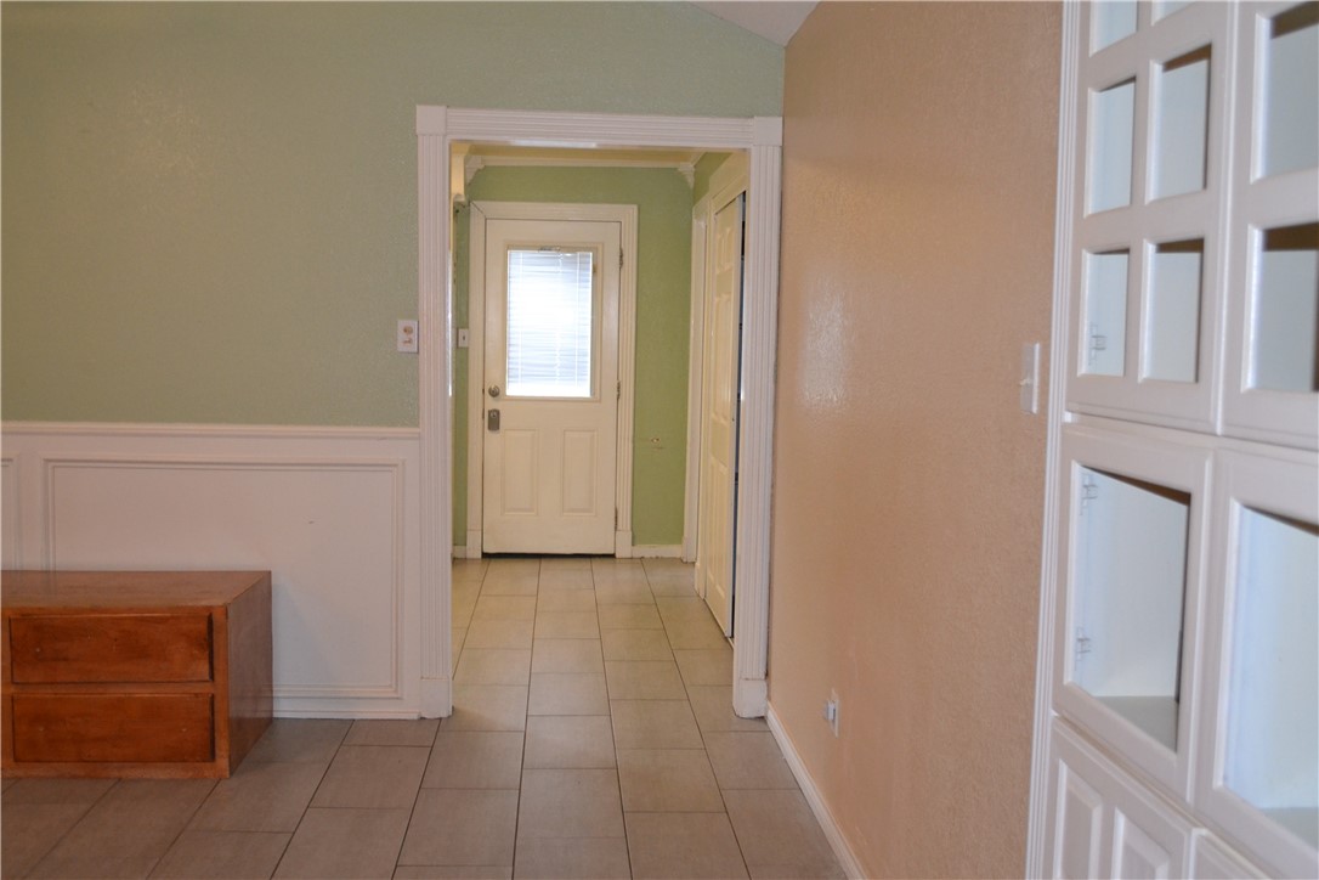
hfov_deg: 53.1
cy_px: 440
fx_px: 1319
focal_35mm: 36
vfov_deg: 36.9
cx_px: 660
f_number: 4
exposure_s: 1/60
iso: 1600
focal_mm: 24
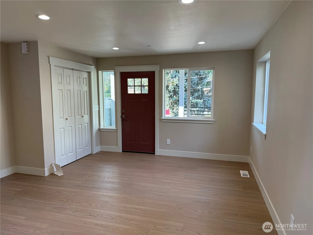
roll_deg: +0.0
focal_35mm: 24
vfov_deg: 56.8
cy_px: 118
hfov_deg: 71.6
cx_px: 156
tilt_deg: -6.1
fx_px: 217
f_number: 1.78
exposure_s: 1/188
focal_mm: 6.76
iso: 125
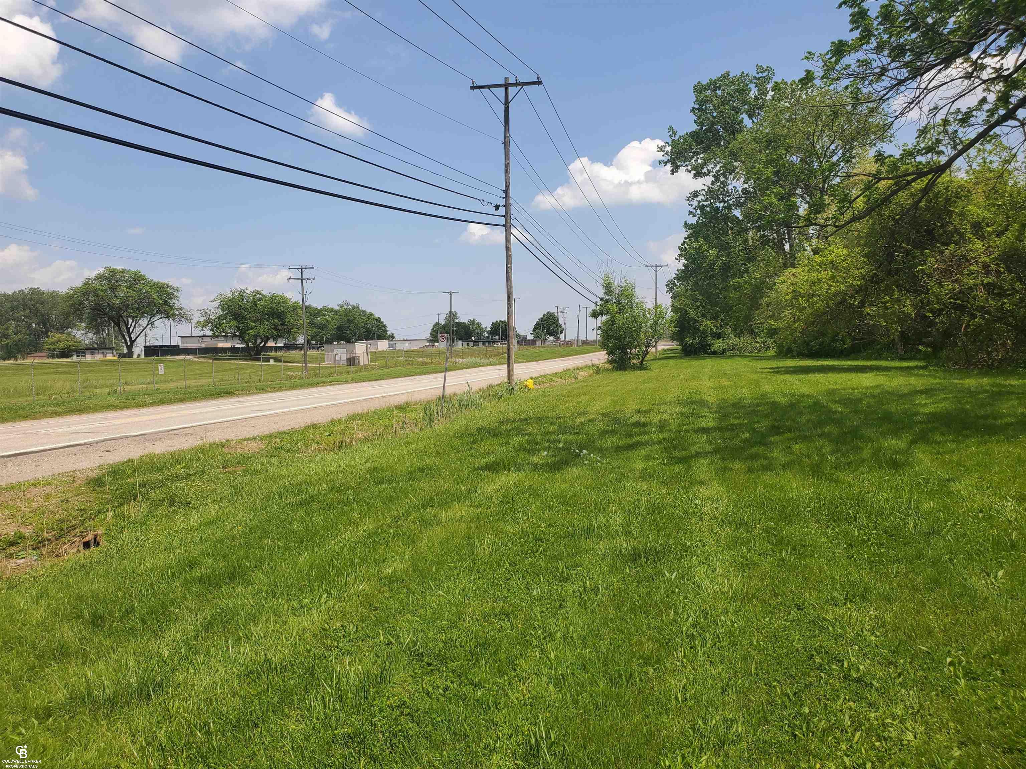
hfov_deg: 67.3
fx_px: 771
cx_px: 513
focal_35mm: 26
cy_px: 384
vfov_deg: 53.1
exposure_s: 1/1819
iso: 50
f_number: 2.4
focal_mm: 4.3
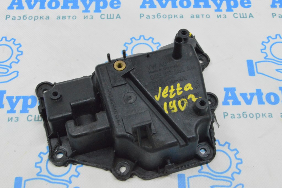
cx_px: 141
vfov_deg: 23.7
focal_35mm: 57
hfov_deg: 35.1
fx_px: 446
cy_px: 94
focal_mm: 38
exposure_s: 1/20
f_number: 20
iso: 6400
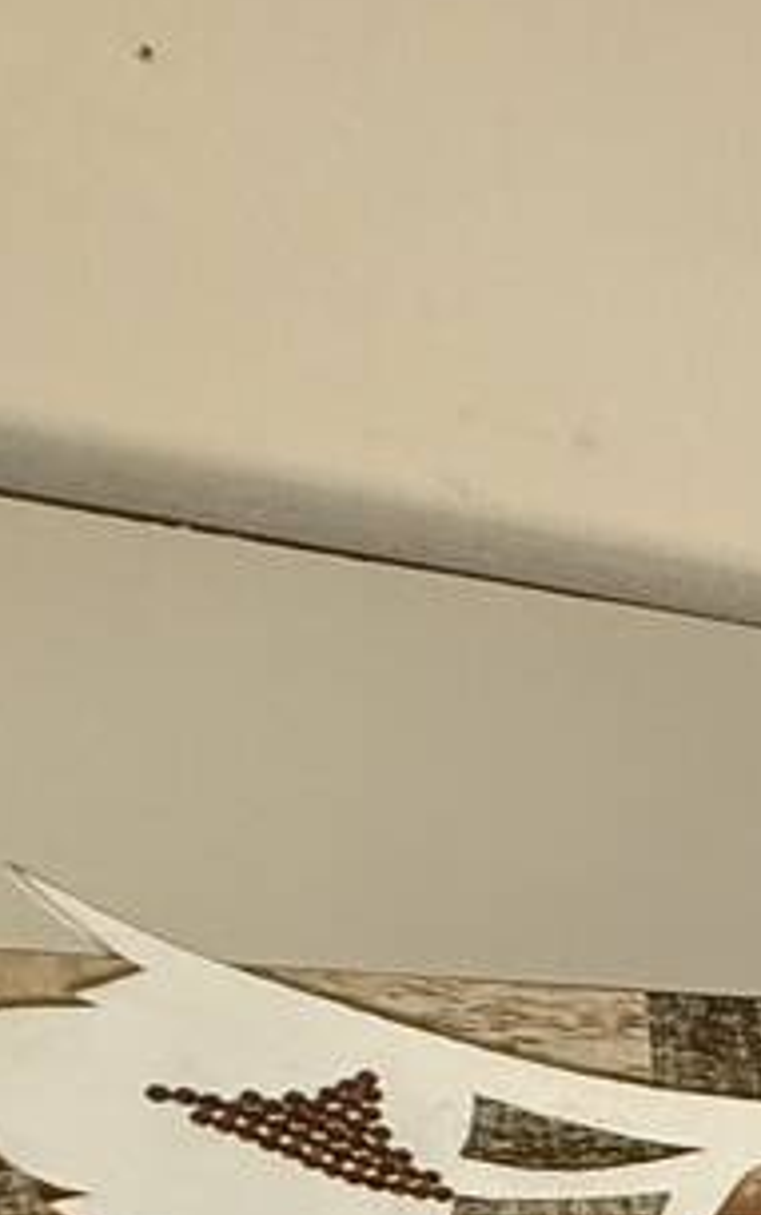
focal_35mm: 70
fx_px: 2320
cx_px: 2785
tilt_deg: -5.9
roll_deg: +0.7
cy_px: 1450
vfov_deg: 26.2
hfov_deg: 9.1
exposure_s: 1/71
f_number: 2.2
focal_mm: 2.22
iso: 400
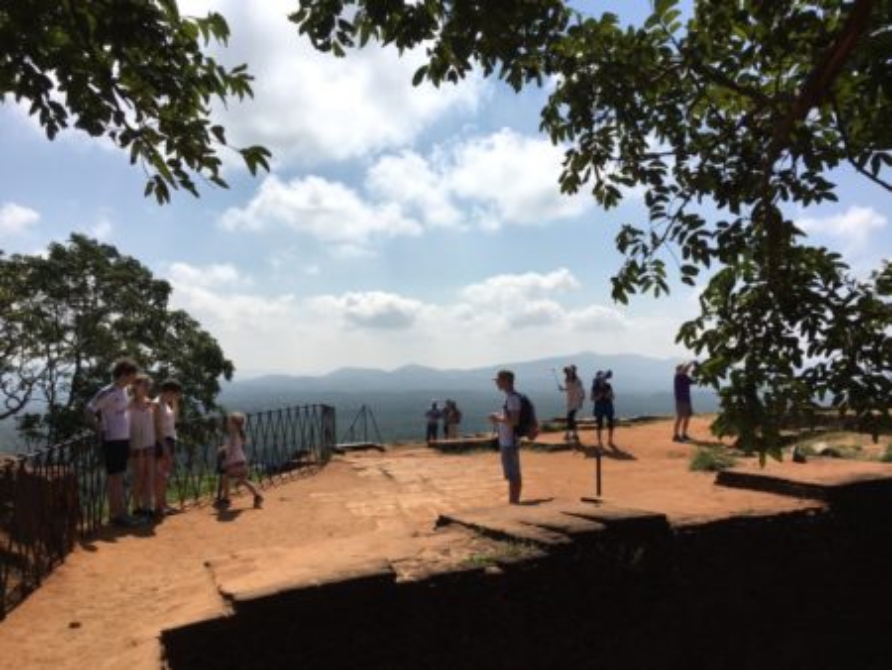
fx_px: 748
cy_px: 335
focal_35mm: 29
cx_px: 446
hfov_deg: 61.6
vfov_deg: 48.3
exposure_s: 1/4049
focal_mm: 4.15
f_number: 2.2
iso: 25
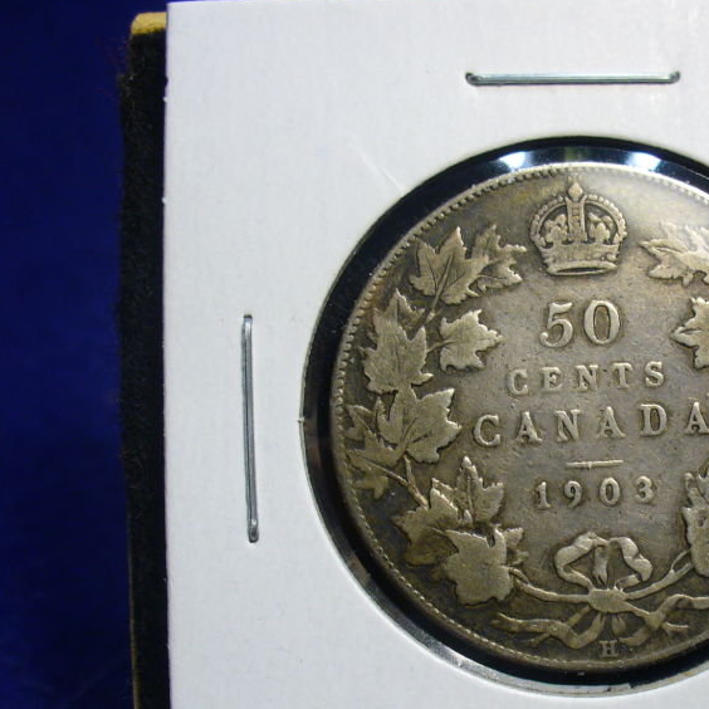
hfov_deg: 28.7
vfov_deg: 29.5
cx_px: 592
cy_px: 406
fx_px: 1344
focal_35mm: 58
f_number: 2.8
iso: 100
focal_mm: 6.1
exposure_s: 1/50
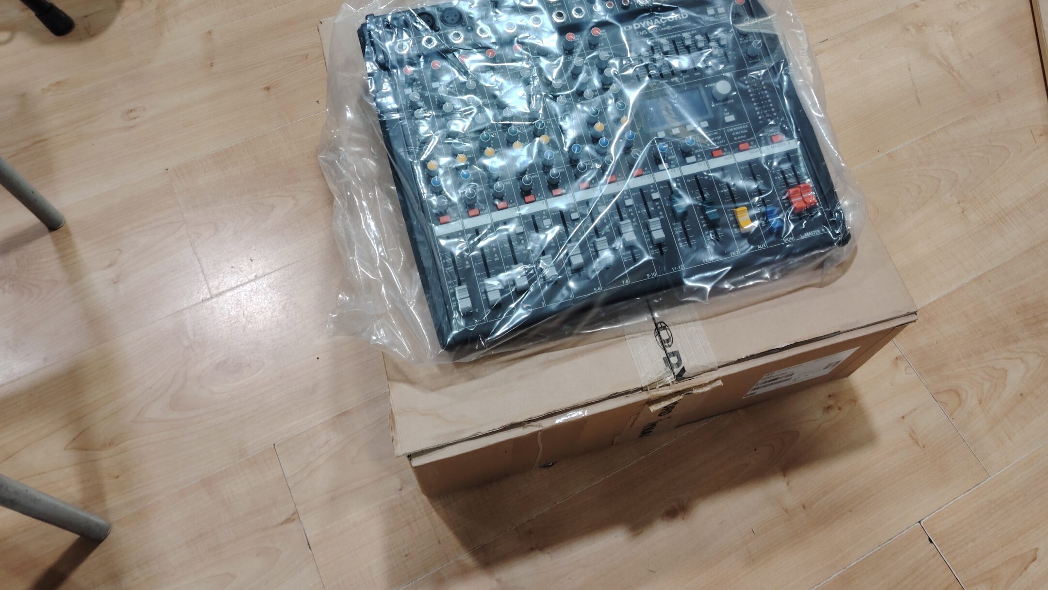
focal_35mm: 31
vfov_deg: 37.2
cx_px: 563
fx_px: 862
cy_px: 175
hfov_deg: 62.5
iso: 950
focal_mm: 5.25
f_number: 1.75
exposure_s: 1/50
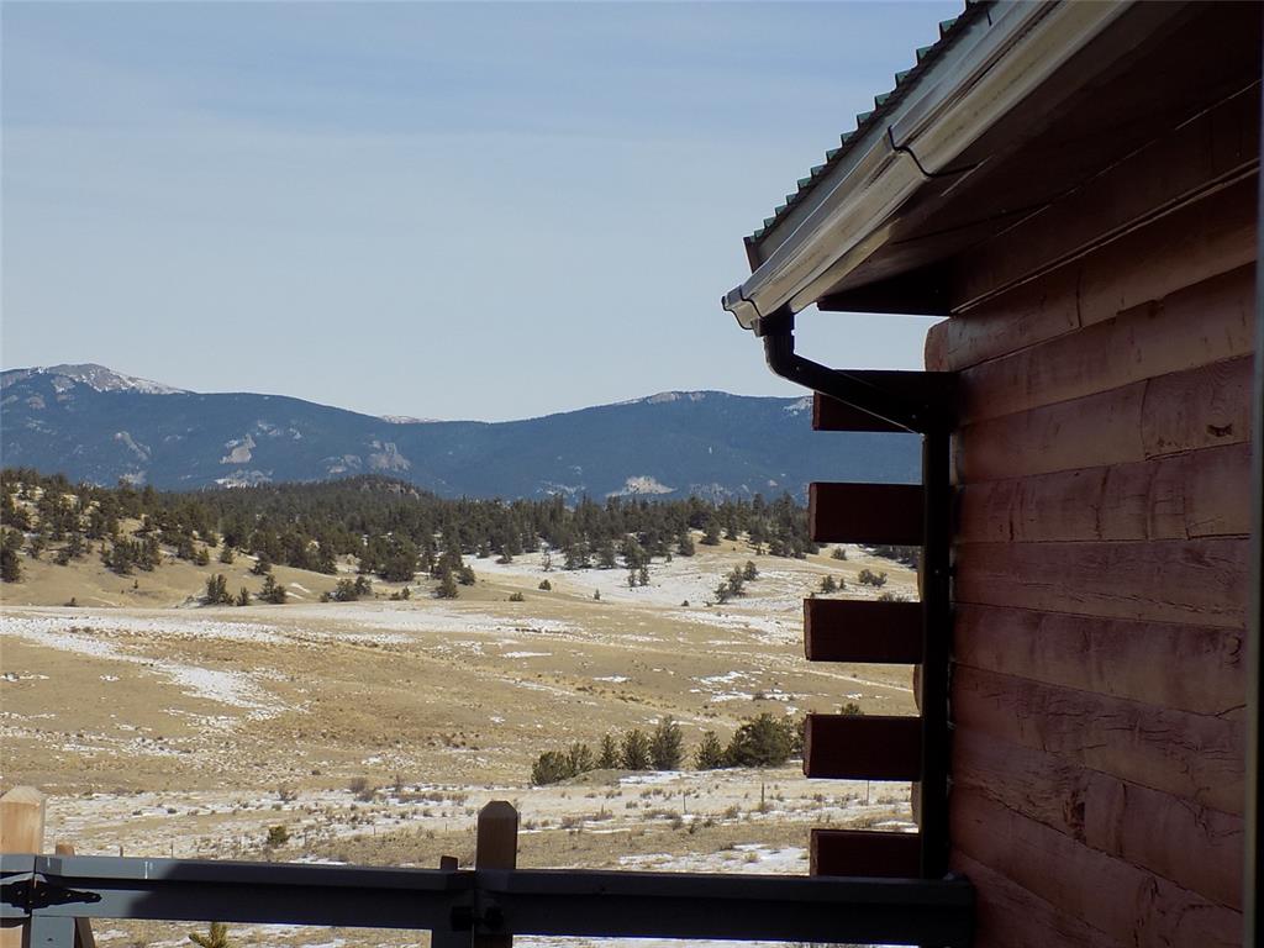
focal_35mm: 78
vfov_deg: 18.9
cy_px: 474
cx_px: 632
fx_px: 2848
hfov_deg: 25.0
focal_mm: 13.9
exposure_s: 1/1000
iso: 80
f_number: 4.3
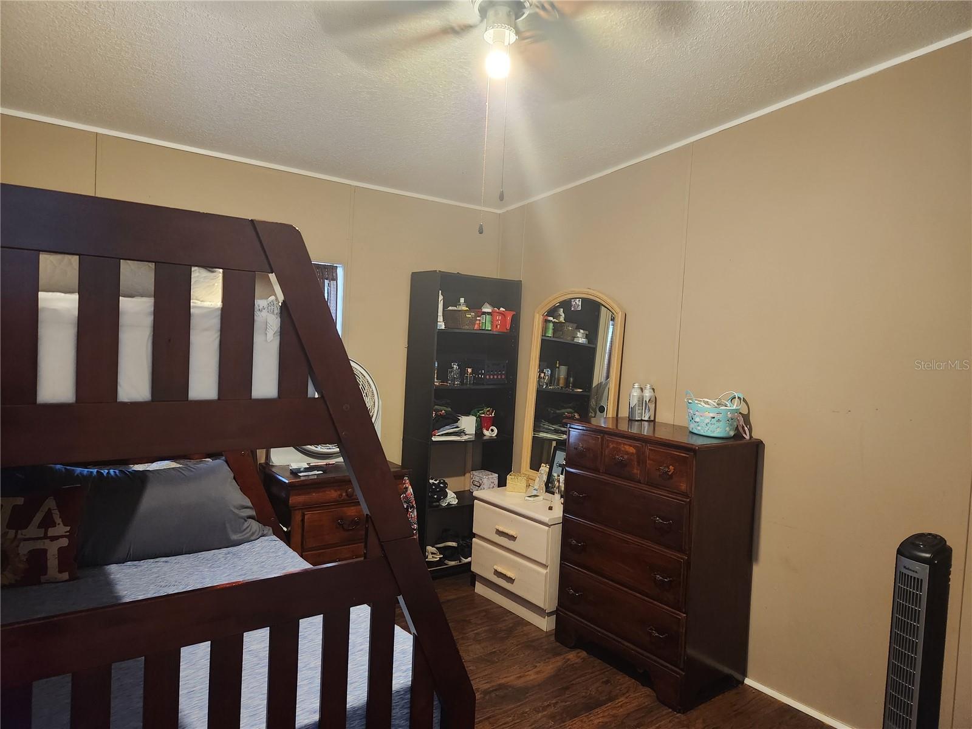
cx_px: 486
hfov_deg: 73.9
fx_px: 646
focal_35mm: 23
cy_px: 364
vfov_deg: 58.9
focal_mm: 5.4
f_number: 1.8
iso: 640
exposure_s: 1/40
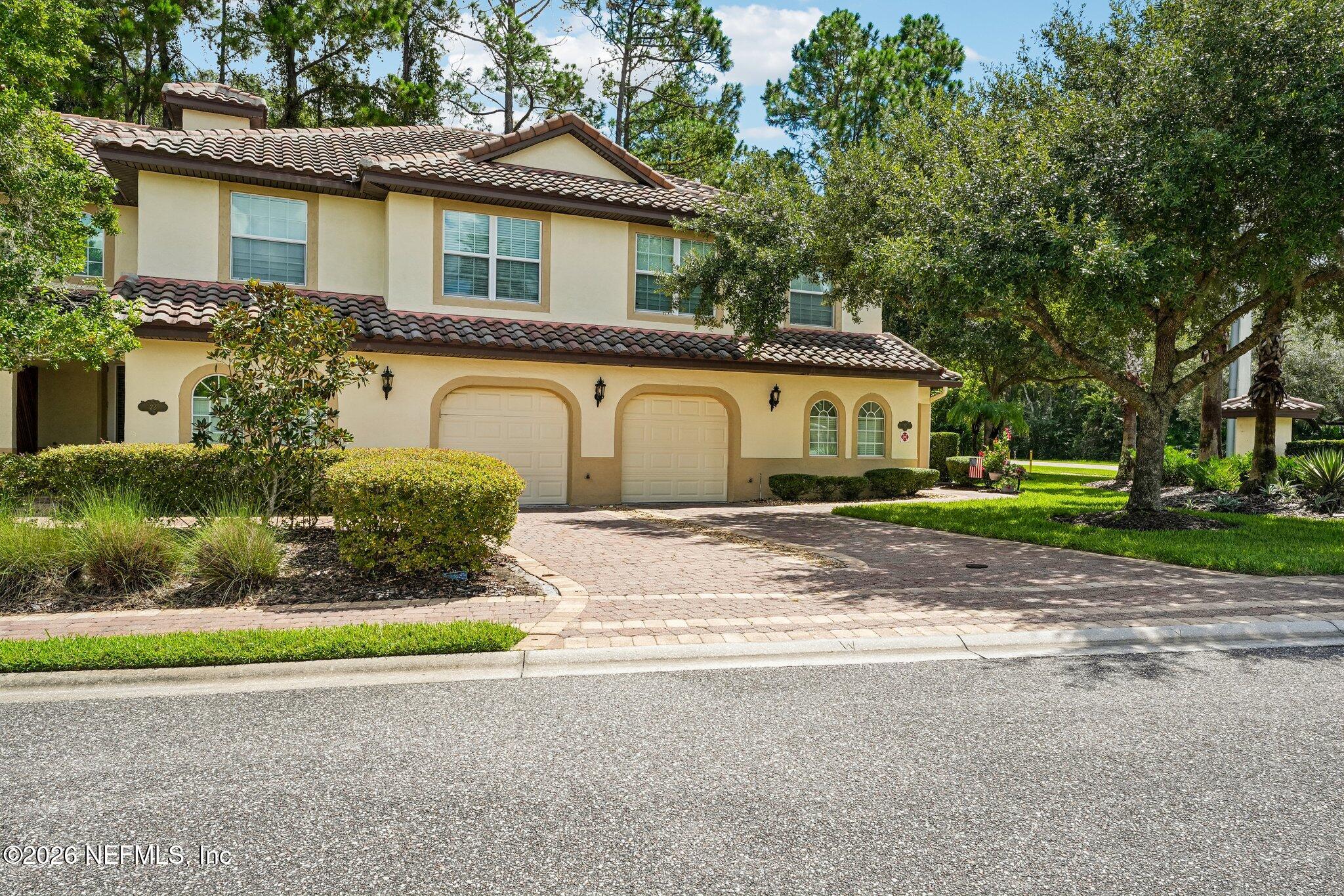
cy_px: 448
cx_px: 672
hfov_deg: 73.7
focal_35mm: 24
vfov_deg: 53.1
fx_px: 896
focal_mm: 24
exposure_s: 1/250
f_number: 13
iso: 400
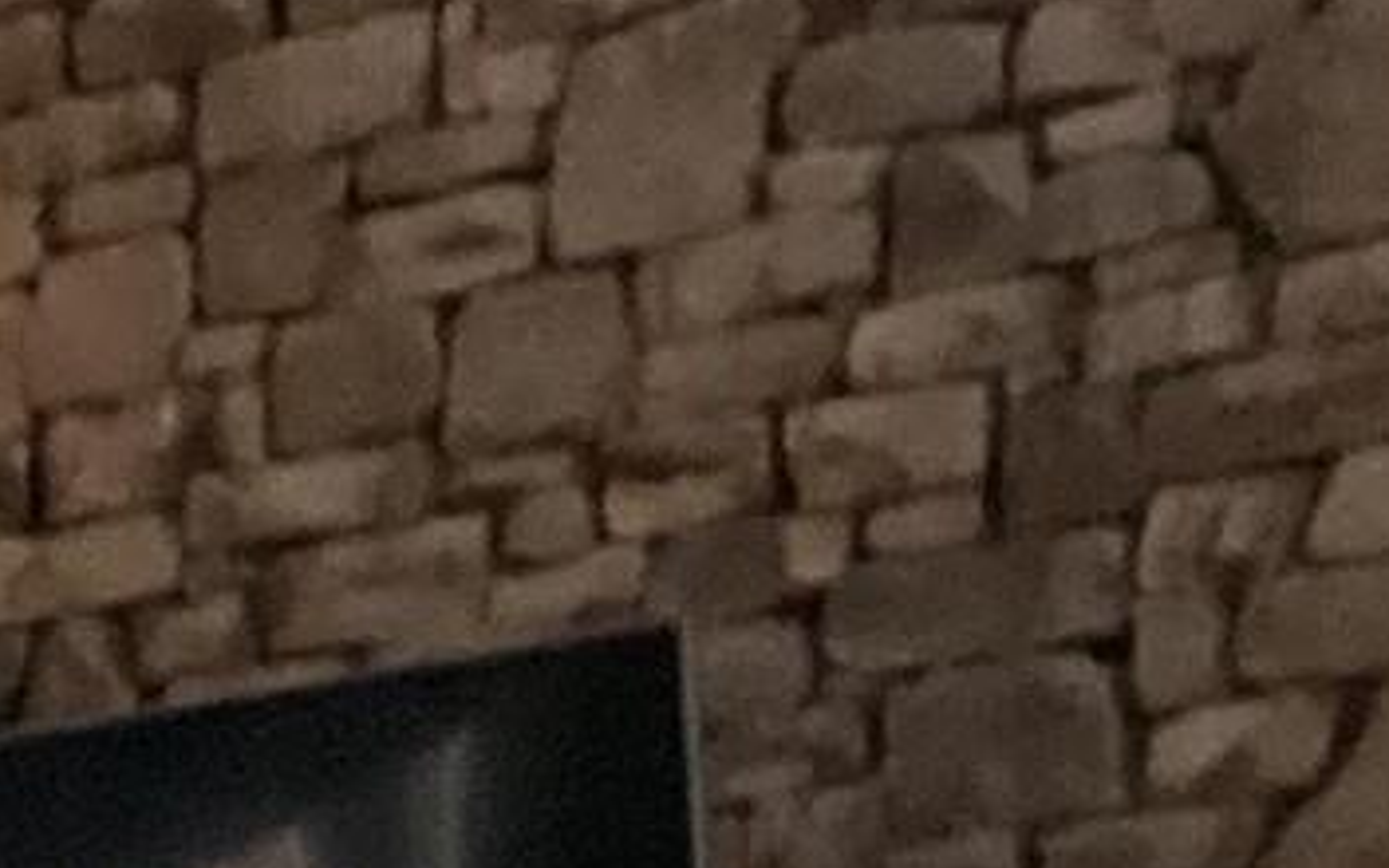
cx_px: -1839
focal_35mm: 191
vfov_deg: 6.3
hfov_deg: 9.8
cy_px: 2624
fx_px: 7230
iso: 320
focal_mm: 3.3
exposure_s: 1/33
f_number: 2.4
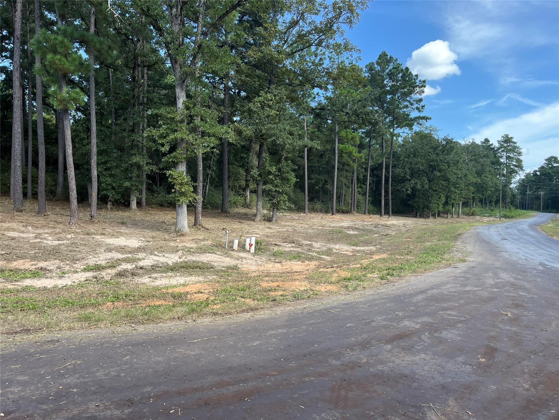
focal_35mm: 26
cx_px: 280
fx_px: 420
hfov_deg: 67.3
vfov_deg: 53.1
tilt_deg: -2.7
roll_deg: +0.1
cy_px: 210
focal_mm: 5.1
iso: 50
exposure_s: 1/621
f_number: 1.6
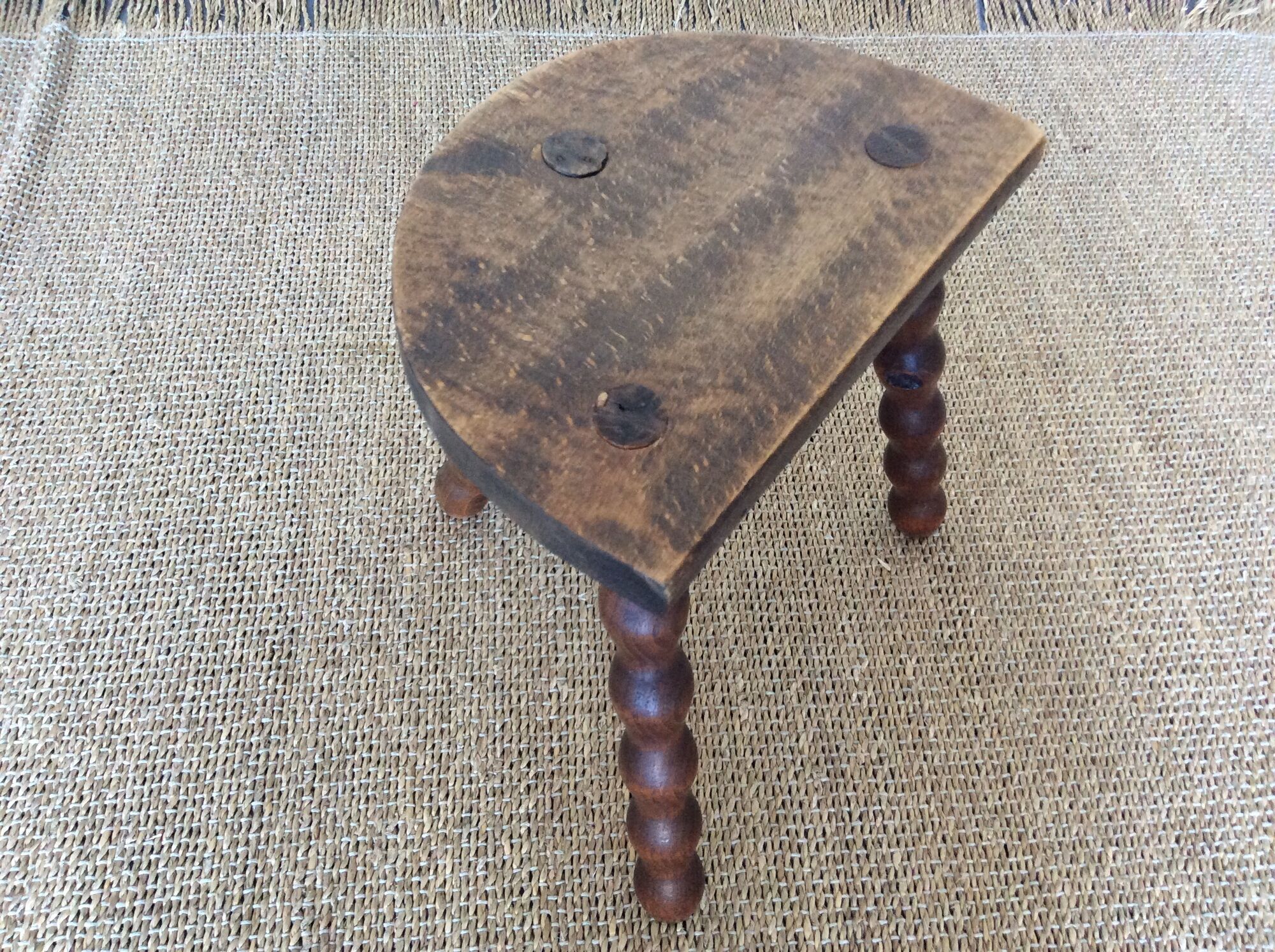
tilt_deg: -55.6
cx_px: 638
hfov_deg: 56.9
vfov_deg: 44.1
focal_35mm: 32
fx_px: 1177
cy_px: 476
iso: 160
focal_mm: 3.3
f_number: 2.4
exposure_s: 1/25
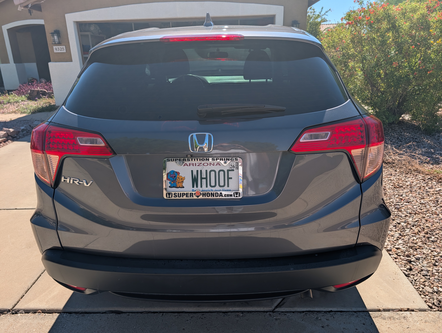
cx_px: 221
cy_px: 166
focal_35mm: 24
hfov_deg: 71.5
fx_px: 307
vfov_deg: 56.9
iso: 20
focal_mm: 6.9
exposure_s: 1/917
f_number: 1.68
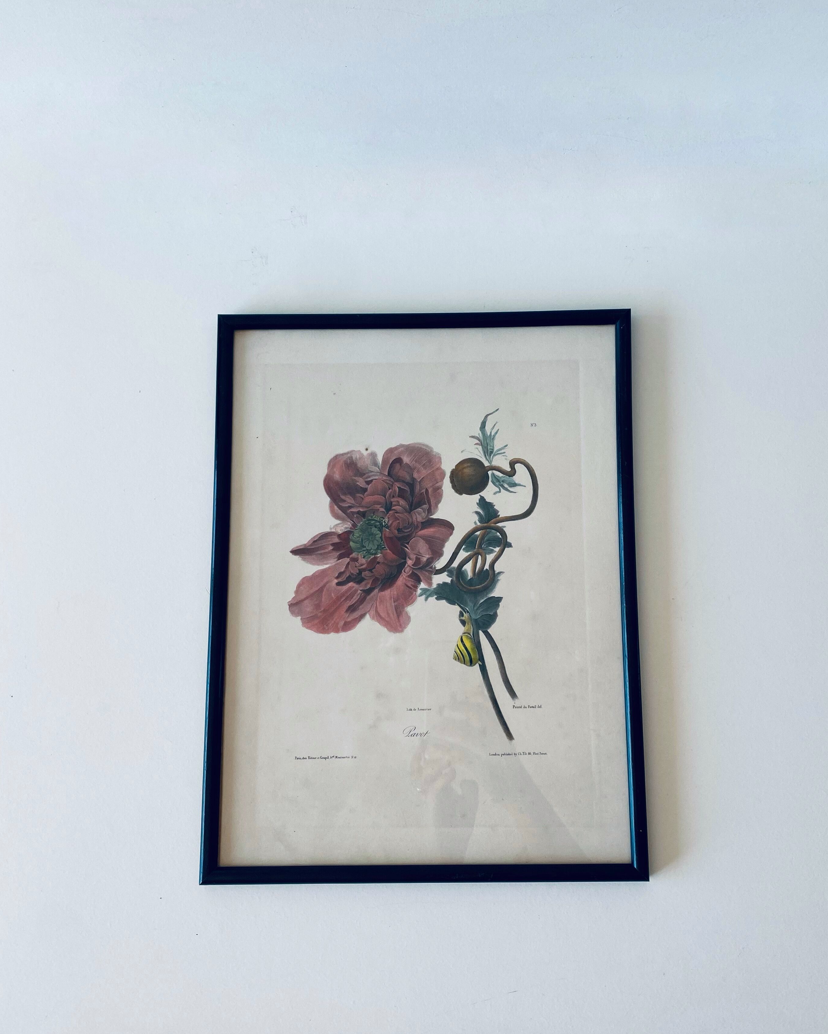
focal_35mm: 30
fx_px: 919
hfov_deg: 48.4
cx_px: 457
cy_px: 523
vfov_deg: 58.8
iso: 32
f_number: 1.8
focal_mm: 4.25
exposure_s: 1/312
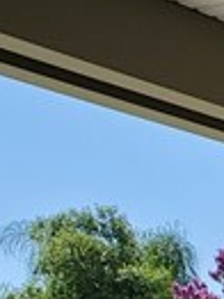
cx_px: 837
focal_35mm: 203
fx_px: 1754
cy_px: 673
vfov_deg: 9.0
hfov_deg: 6.2
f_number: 2.4
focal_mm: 4.3
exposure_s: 1/1189
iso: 50
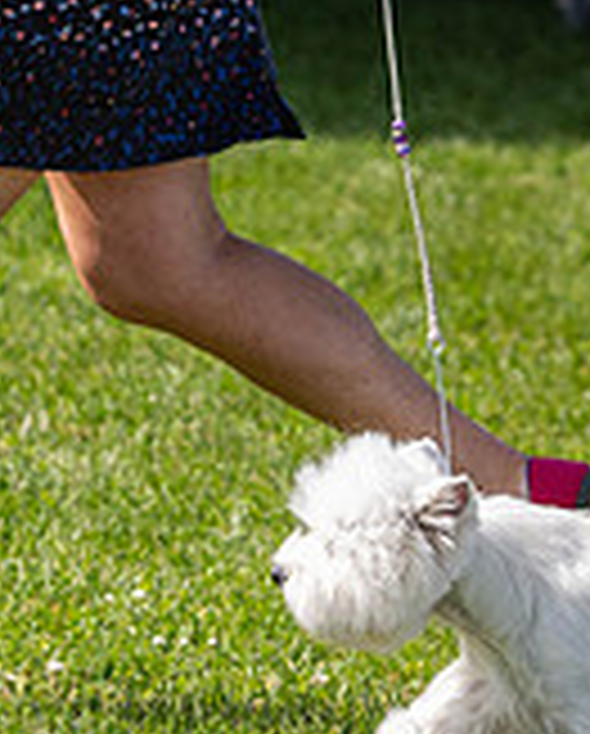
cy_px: -21
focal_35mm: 484
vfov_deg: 4.0
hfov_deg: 3.2
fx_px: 10535
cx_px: 627
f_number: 4
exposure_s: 1/2000
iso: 500
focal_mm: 108
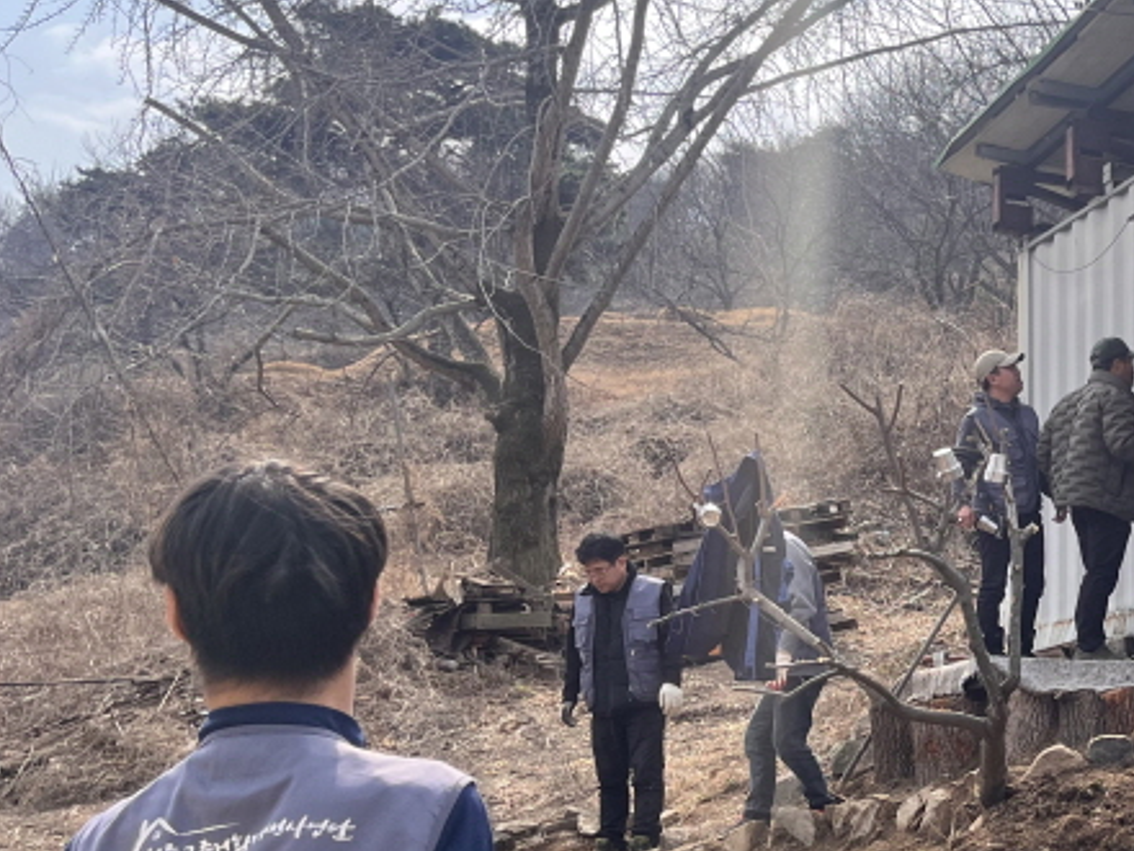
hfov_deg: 28.2
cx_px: 1312
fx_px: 1998
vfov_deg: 23.9
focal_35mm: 61
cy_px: 580
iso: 50
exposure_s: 1/1890
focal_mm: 5.1
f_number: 1.6
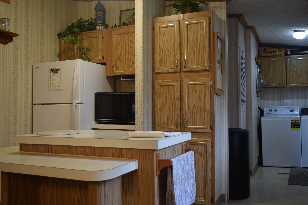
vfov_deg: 36.9
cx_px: 154
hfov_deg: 53.1
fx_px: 308
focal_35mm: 36
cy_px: 102
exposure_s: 1/60
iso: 450
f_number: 4
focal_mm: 24
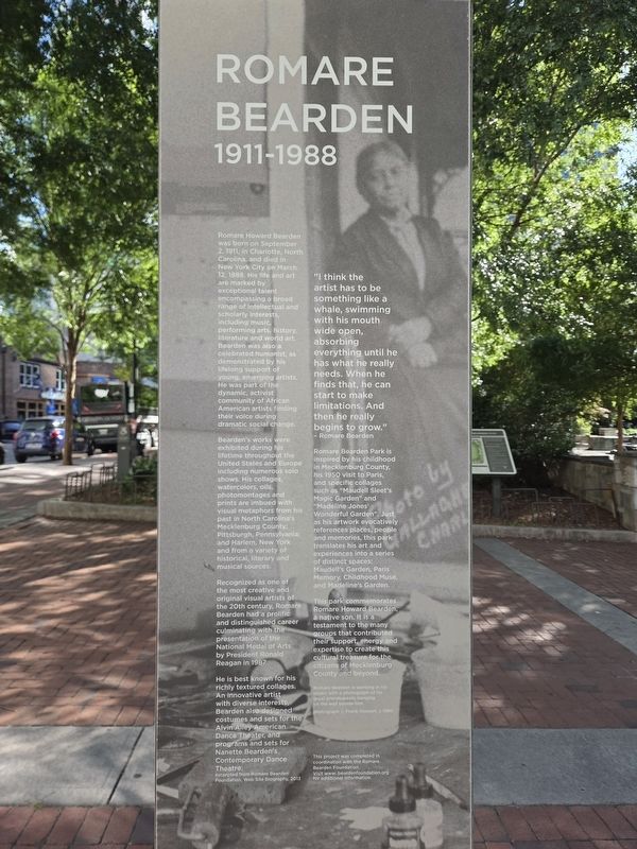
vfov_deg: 73.9
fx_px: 564
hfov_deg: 58.9
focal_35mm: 23
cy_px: 424
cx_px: 318
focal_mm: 5.4
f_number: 1.8
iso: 80
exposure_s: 1/714
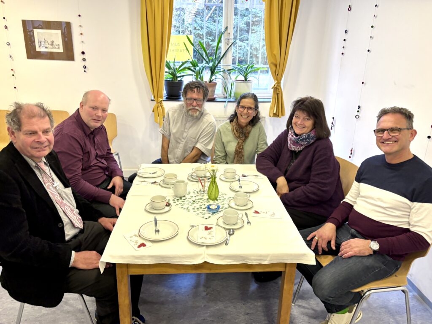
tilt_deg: -19.3
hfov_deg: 67.3
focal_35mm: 26
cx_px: 216
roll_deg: +0.2
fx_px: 324
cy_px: 162
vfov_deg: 53.1
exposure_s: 1/50
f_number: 1.6
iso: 160
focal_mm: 5.96
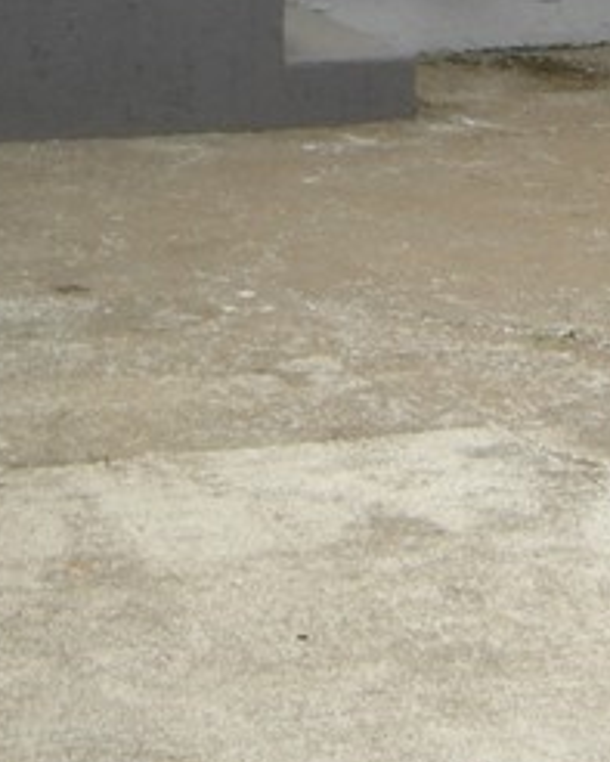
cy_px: -34
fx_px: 3293
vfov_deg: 13.0
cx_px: 399
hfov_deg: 10.6
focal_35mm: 146
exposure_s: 1/147
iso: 64
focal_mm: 7.5
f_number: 4.3
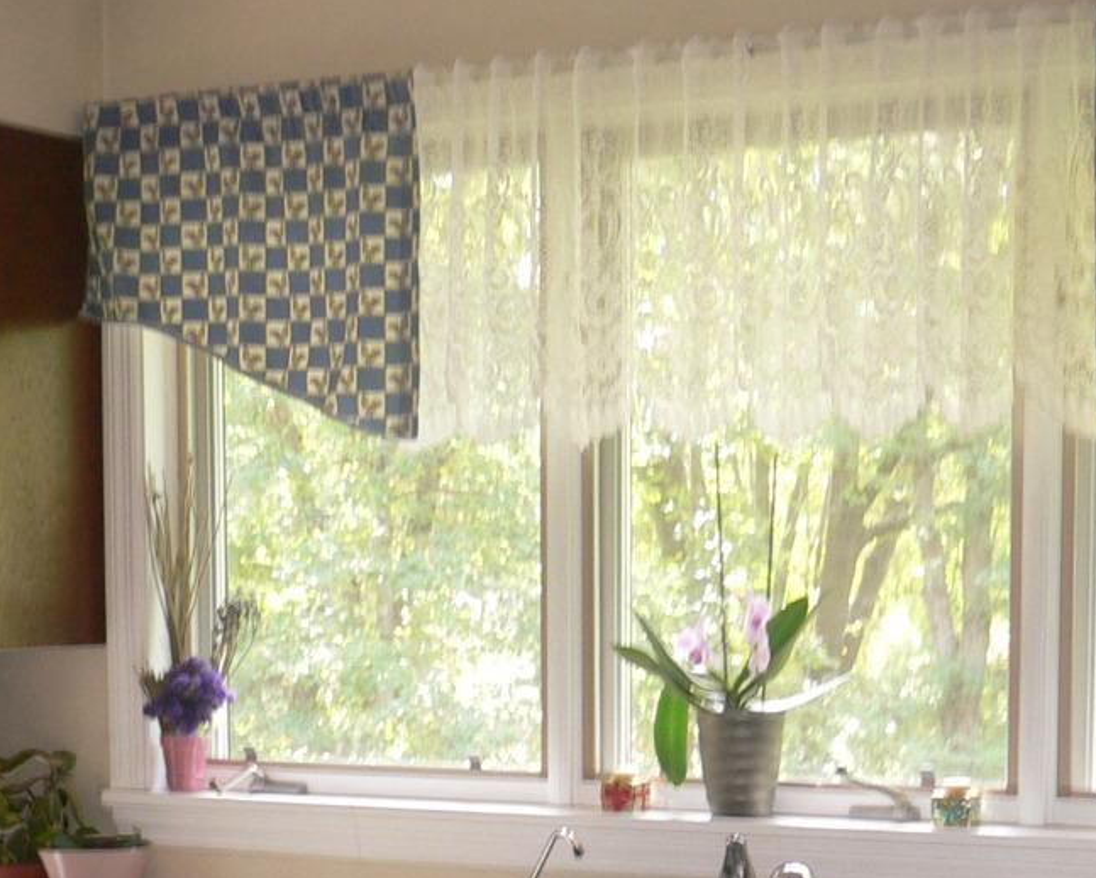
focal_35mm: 76
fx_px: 2466
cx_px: 591
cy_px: 880
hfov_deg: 25.1
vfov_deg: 19.6
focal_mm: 5.8
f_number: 2.8
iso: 100
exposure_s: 1/8
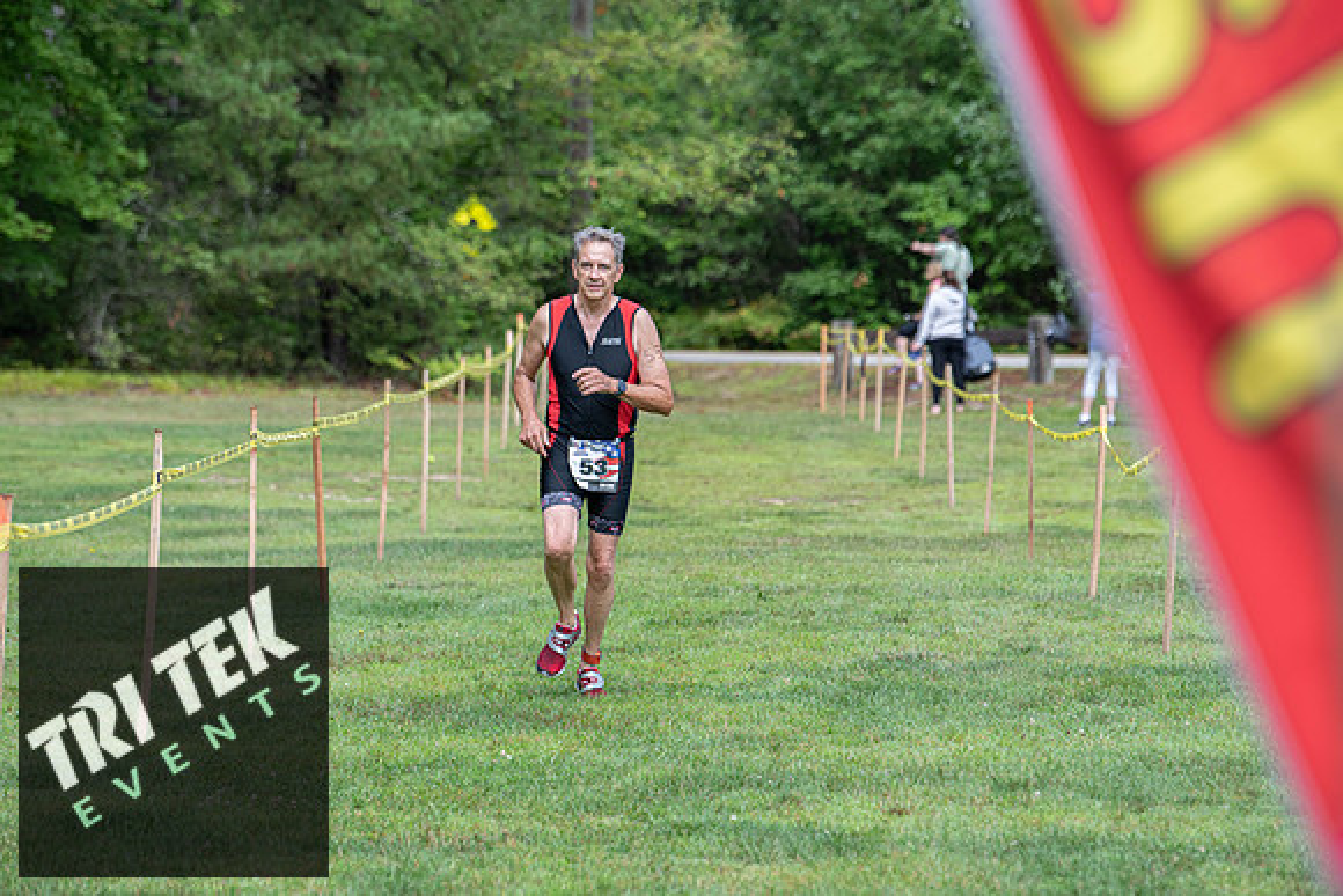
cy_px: 448
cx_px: 672
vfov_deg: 7.9
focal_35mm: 175
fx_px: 6530
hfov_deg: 11.7
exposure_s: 1/640
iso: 320
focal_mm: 175
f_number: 4.5
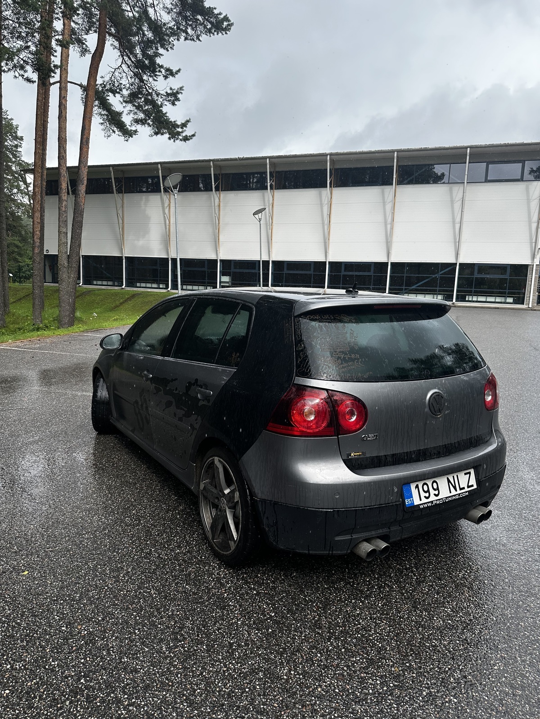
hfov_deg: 56.8
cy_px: 360
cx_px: 270
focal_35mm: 24
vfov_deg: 71.6
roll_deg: -3.1
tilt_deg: -7.8
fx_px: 499
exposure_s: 1/1393
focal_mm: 6.86
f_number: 1.78
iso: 80
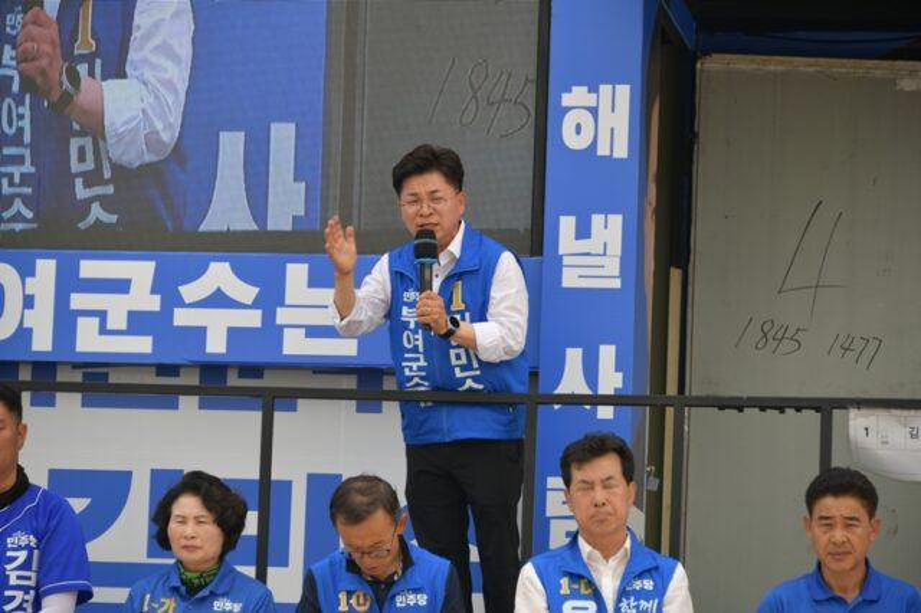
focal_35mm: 190
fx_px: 4858
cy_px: 306
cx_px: 460
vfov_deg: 7.2
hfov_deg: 10.8
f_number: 5.6
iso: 100
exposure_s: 1/250
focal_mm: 190
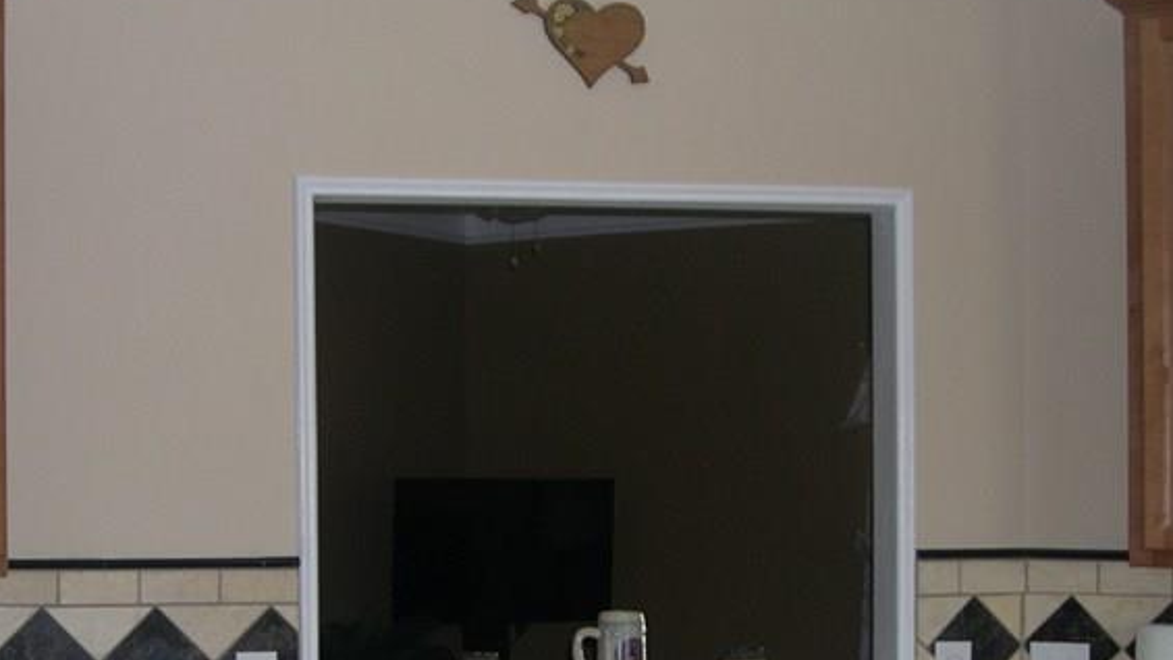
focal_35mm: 75
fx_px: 2333
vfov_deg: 15.9
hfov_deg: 27.9
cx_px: 316
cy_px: 567
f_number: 2.8
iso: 116
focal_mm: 8
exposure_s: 1/60
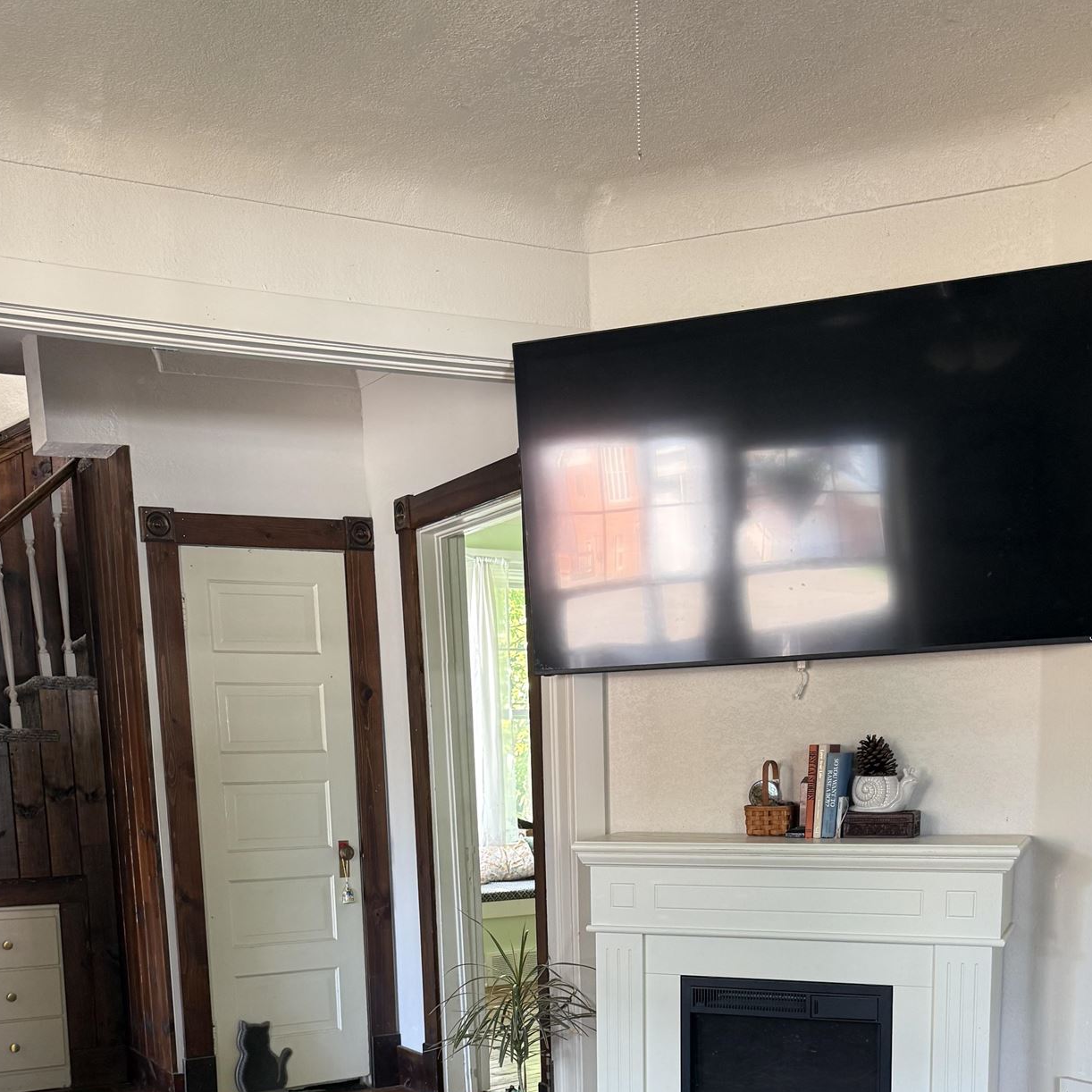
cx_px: 561
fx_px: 1428
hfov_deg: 41.9
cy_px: 957
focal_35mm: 40
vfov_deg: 39.2
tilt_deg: -8.2
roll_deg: +1.3
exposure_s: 1/68
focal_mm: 6.76
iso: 200
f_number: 1.78
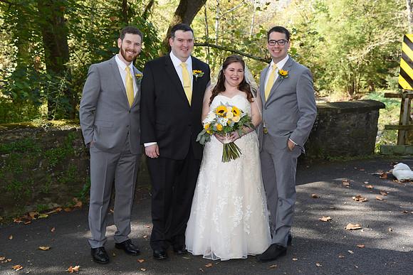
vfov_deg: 29.3
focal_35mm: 46
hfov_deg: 42.7
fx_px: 528
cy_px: 138
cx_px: 206
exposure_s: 1/200
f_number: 5.6
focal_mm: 46
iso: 640
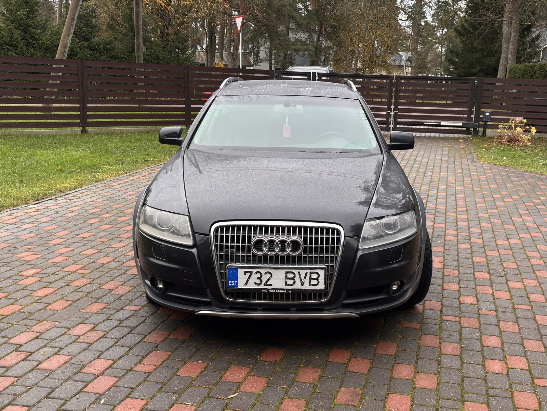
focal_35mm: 26
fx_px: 411
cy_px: 206
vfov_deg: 53.1
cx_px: 274
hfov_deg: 67.3
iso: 80
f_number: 1.6
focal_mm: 5.96
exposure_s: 1/106
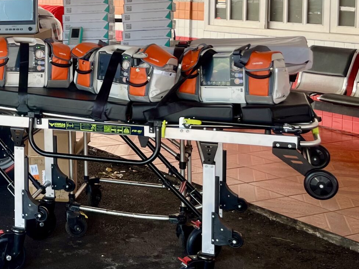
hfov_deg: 26.0
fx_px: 705
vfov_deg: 21.1
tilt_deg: -2.0
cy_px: 19
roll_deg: +0.0
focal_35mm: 68
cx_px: -52
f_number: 1.6
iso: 32
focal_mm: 5.1
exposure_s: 1/123
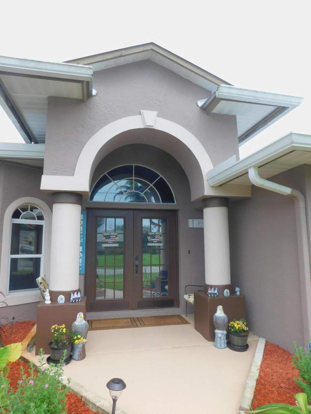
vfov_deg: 73.9
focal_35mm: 23
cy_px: 207
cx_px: 156
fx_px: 275
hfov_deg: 58.9
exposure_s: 1/400
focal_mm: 4
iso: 125
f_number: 3
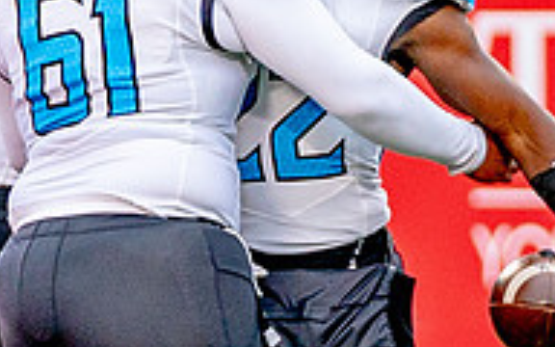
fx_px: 17062
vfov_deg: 1.2
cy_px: -181
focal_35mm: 1128
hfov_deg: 1.9
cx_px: 157
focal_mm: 158
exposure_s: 1/1500
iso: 400
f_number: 2.8
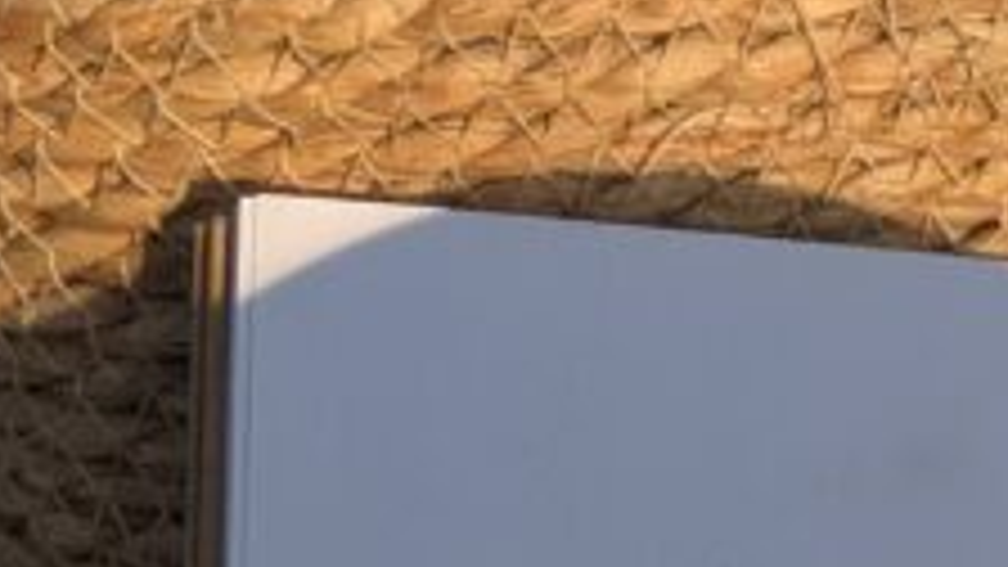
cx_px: 882
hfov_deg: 8.5
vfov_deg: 4.5
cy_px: 1906
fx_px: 6789
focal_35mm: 254
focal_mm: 5.43
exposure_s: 1/105
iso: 46
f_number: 1.89
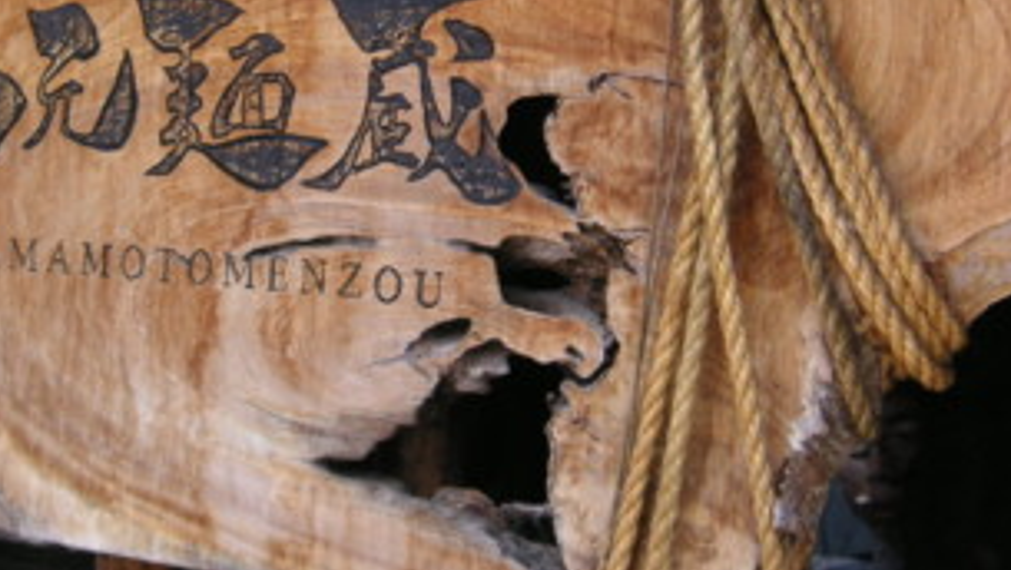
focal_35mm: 98
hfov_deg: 21.7
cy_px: 202
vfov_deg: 12.4
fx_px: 2629
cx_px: 408
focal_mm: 10.2
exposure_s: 1/180
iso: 50
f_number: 3.9
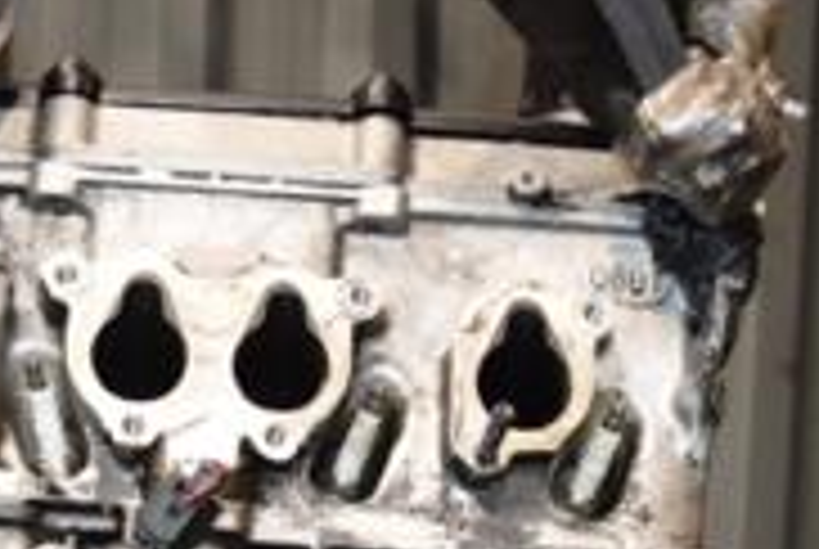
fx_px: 2362
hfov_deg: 19.3
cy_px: 855
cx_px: 68
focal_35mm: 104
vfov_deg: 12.5
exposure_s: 1/60
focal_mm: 21
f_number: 5
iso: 800
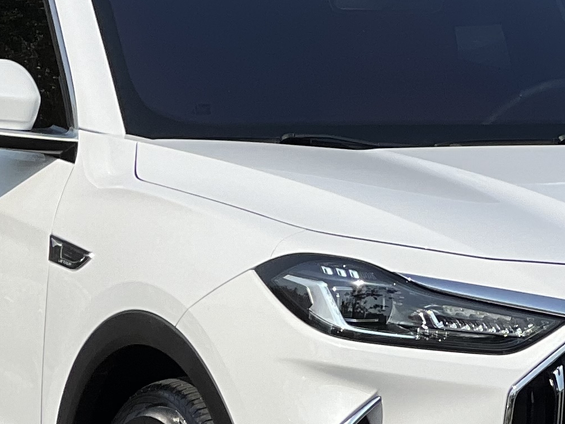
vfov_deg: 4.8
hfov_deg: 6.4
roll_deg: +0.1
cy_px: 93
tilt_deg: -1.5
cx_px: 453
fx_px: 5027
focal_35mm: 308
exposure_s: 1/1096
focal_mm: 9
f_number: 2.8
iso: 32
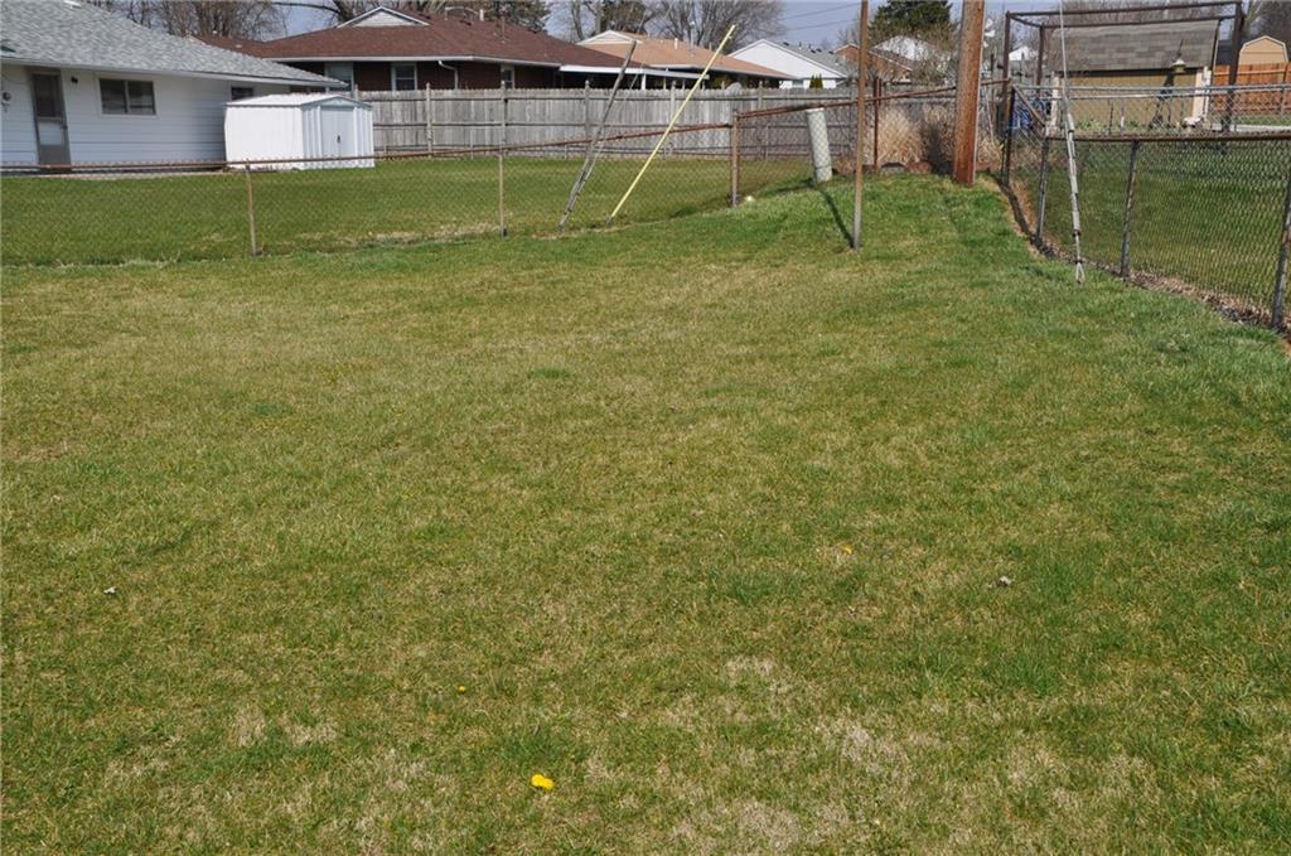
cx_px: 646
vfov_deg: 35.4
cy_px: 428
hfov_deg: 51.4
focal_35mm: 38
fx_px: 1342
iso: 200
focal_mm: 25
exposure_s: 1/400
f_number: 10
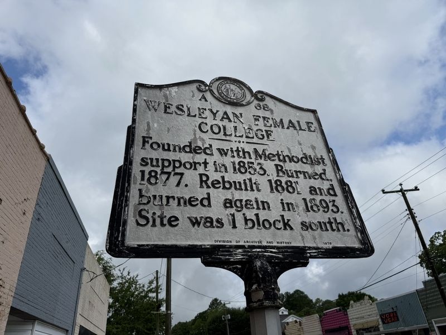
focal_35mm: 24
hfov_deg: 71.6
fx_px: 309
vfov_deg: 56.8
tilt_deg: +30.9
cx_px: 223
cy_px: 168
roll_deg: +5.4
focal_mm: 6.76
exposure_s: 1/7353
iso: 80
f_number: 1.78
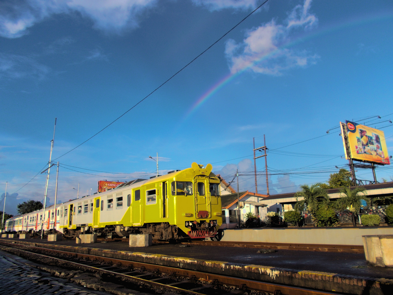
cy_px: 148
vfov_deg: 53.1
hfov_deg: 67.3
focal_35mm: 26
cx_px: 196
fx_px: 295
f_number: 8
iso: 80
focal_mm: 4.6
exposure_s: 1/80
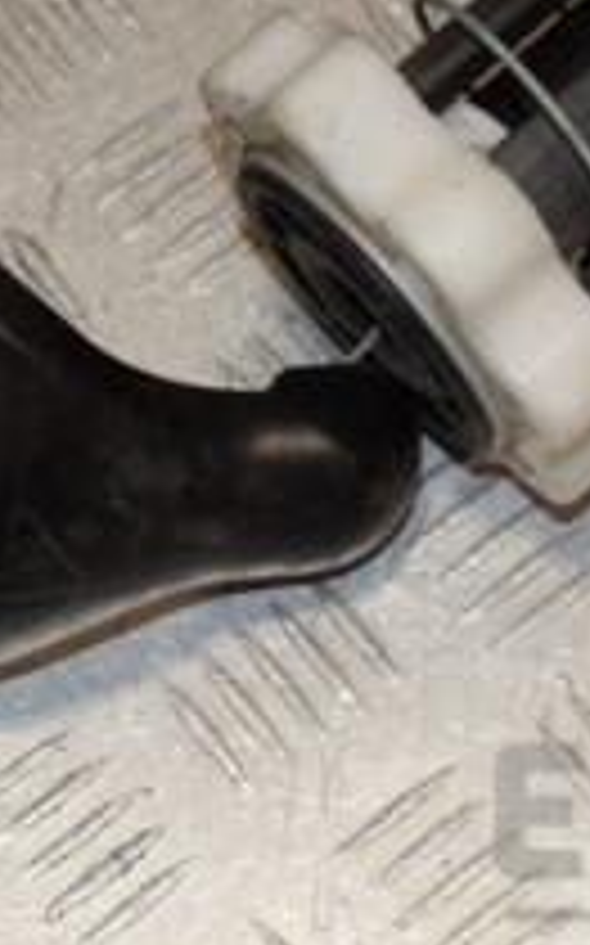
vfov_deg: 14.9
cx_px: 410
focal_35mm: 140
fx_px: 3607
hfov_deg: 9.3
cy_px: 212
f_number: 9
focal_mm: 32
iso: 800
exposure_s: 1/200
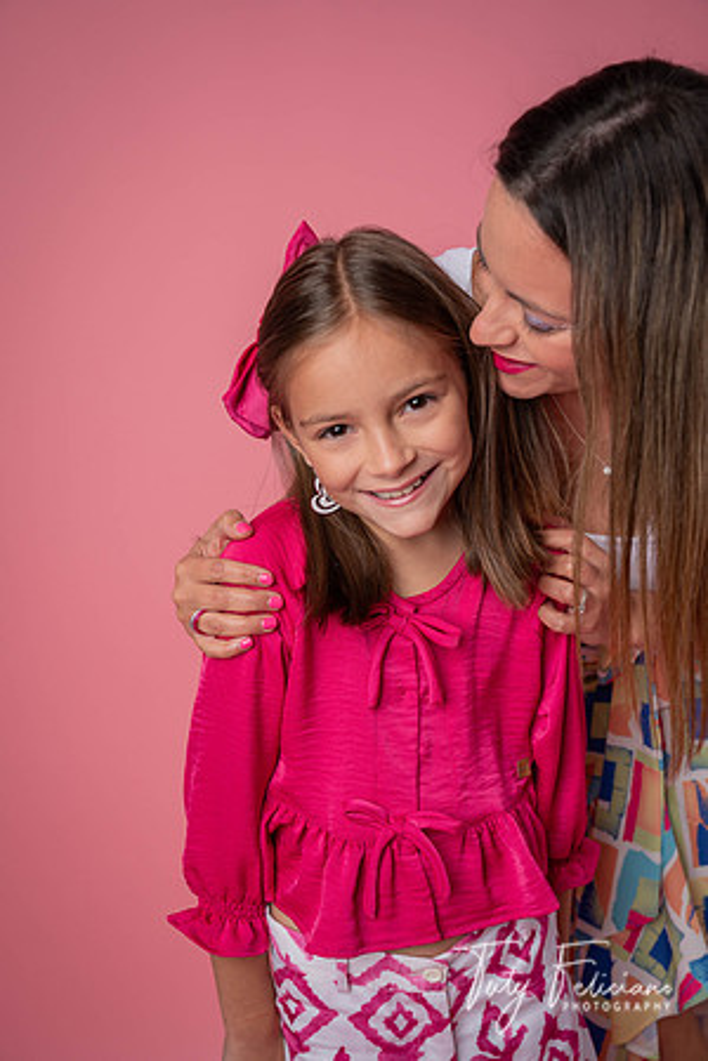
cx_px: 354
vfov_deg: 44.5
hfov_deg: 30.5
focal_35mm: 44
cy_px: 530
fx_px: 1298
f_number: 4.5
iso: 64
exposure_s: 1/200
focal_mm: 44
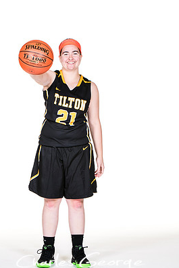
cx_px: 81
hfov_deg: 9.0
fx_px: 1140
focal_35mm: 153
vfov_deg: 13.4
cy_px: 141
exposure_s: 1/160
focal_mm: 90
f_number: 6.3
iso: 200
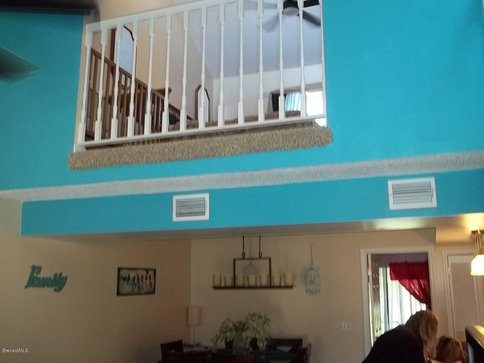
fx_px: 503
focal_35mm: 36
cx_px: 242
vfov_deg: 39.7
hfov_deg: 51.4
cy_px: 182
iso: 160
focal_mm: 6.5
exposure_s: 1/30
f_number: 3.1
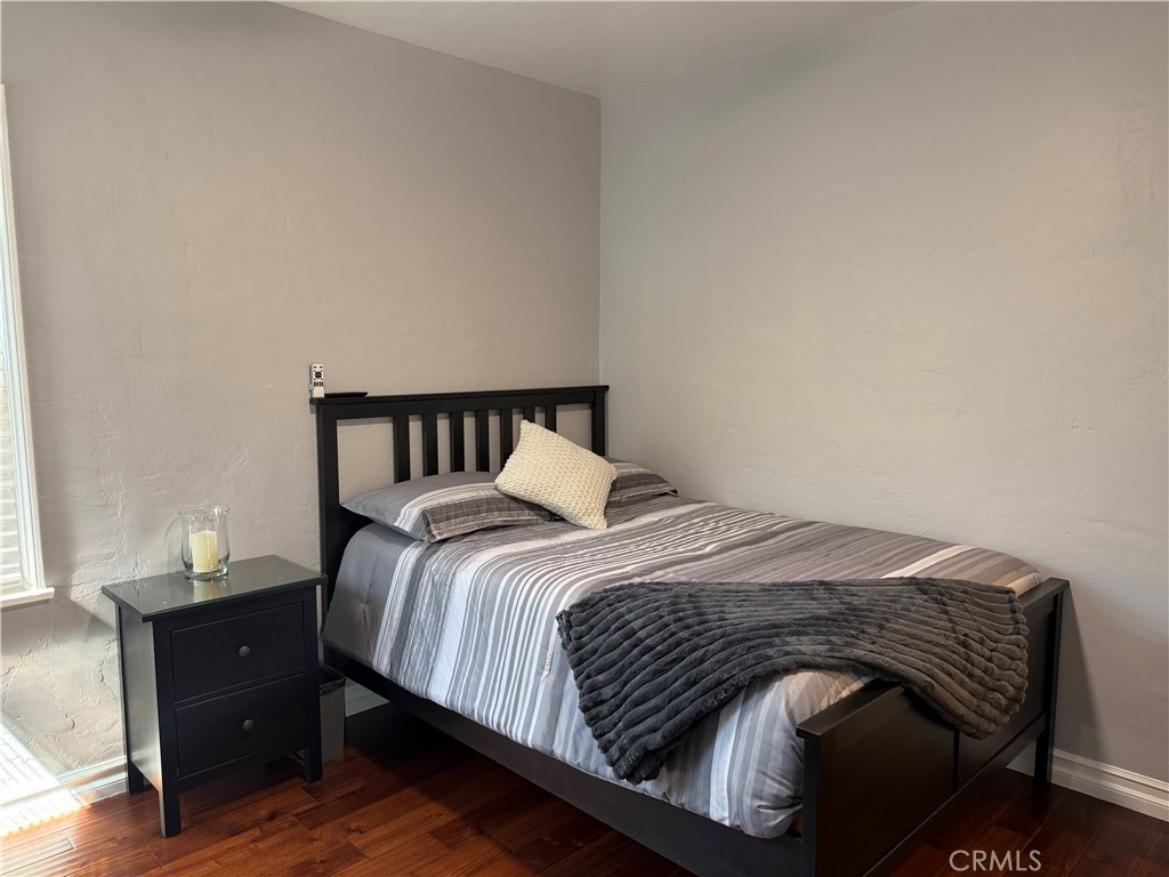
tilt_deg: -7.9
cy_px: 438
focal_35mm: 24
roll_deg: -0.7
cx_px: 584
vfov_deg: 56.8
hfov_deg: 71.6
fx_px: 810
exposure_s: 1/88
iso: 200
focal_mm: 6.76
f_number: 1.78
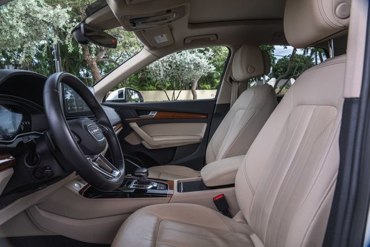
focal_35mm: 24
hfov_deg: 73.8
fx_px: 247
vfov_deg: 53.1
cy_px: 124
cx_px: 185
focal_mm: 24
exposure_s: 1/100
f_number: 8
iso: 640
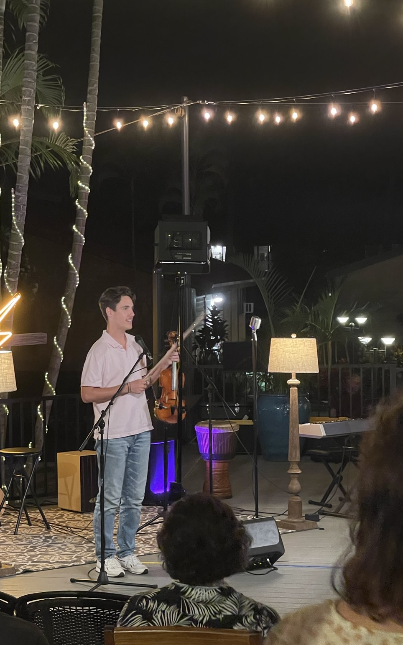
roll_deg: +0.8
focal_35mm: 88
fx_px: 1546
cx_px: 117
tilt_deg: -4.6
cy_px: 398
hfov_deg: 14.8
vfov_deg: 23.5
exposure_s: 1/30
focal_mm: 7.5
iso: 1000
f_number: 2.2
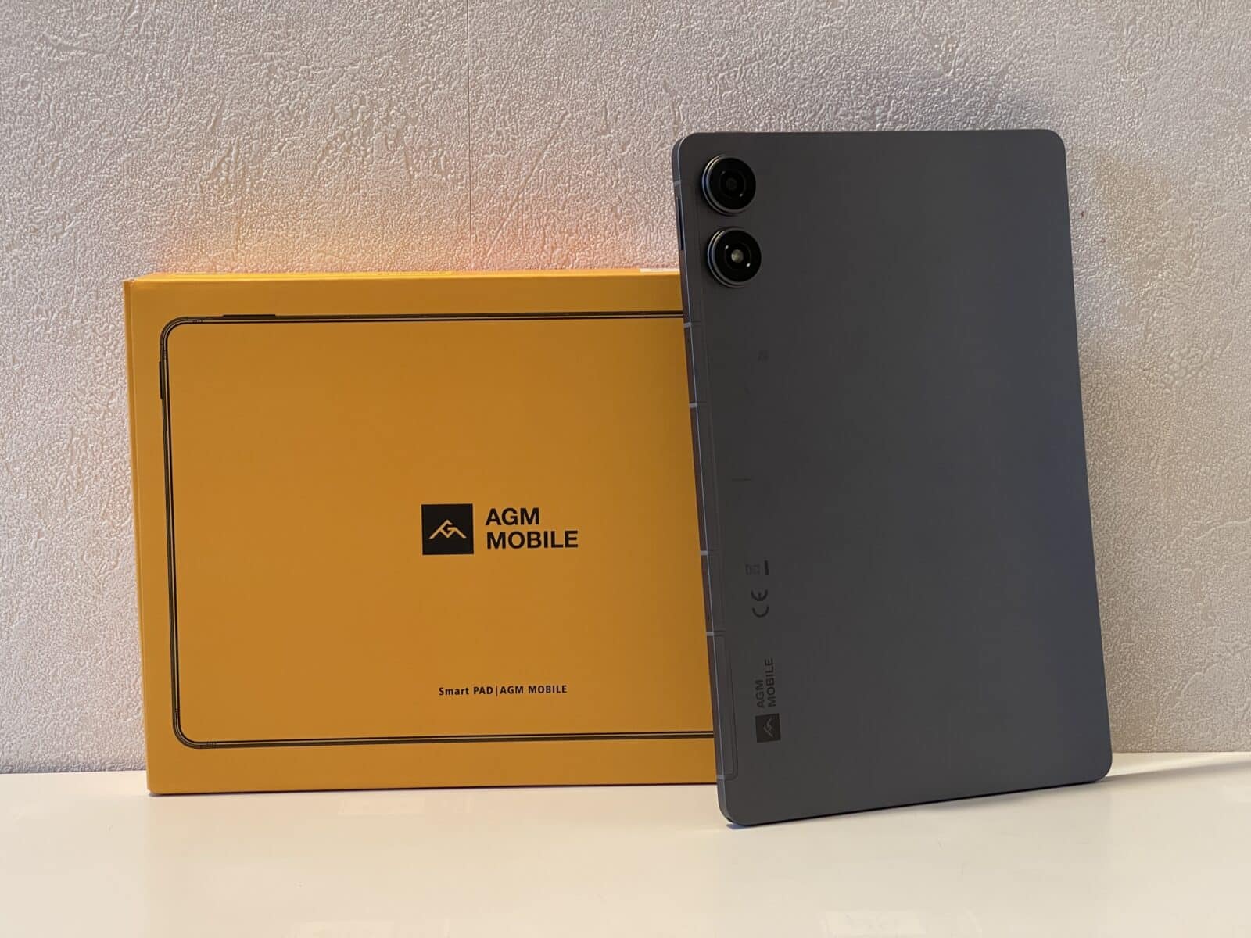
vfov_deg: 22.9
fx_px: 2313
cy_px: 469
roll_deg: +0.3
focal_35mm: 64
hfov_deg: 30.3
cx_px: 626
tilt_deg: -6.9
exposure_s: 1/50
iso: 320
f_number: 2.2
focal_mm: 7.5
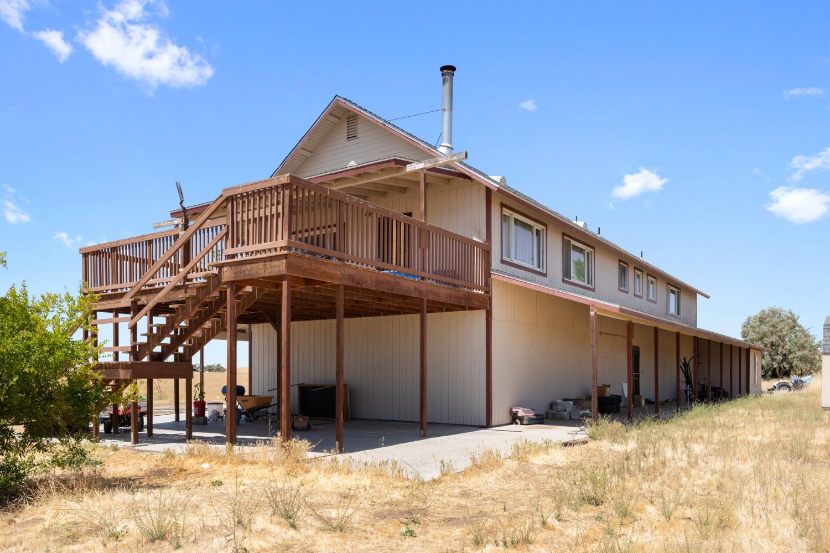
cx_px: 415
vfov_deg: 51.4
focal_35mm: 25
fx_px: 574
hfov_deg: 71.7
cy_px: 276
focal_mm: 16.6
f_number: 8
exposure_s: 1/60
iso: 100
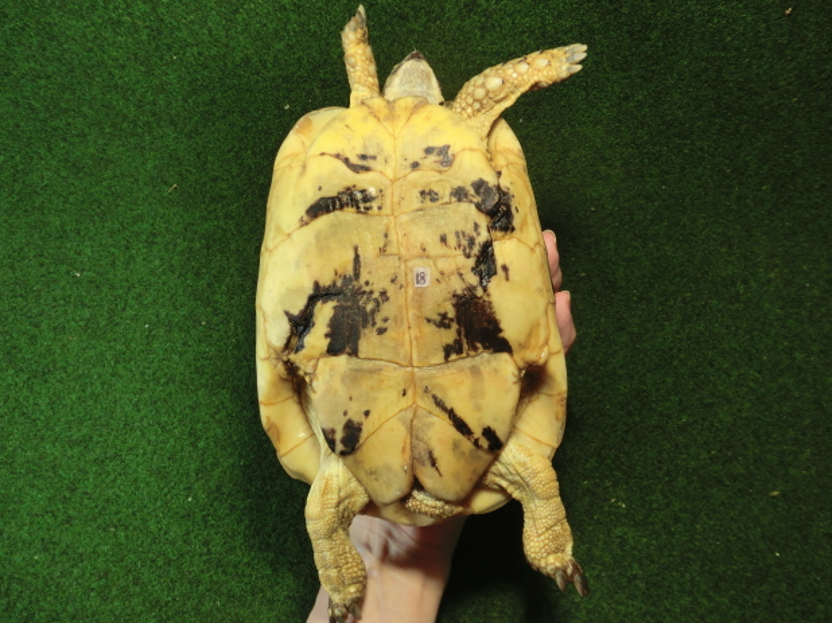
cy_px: 319
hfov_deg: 61.7
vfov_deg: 48.2
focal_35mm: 29
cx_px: 425
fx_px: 697
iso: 160
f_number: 3
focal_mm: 5
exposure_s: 1/60
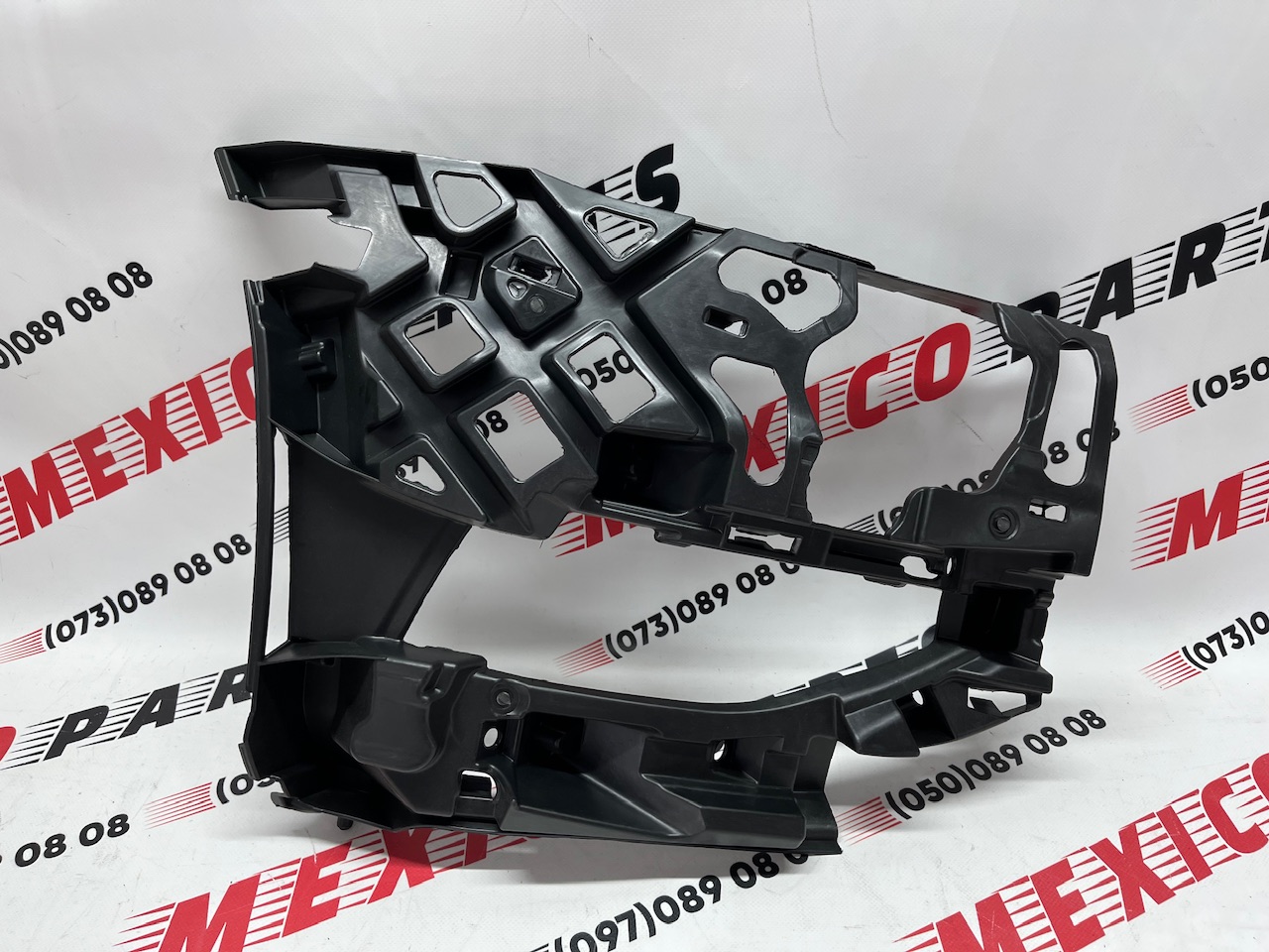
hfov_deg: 67.3
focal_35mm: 26
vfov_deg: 53.1
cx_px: 634
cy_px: 476
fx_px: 953
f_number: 1.6
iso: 64
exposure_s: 1/100
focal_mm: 5.1
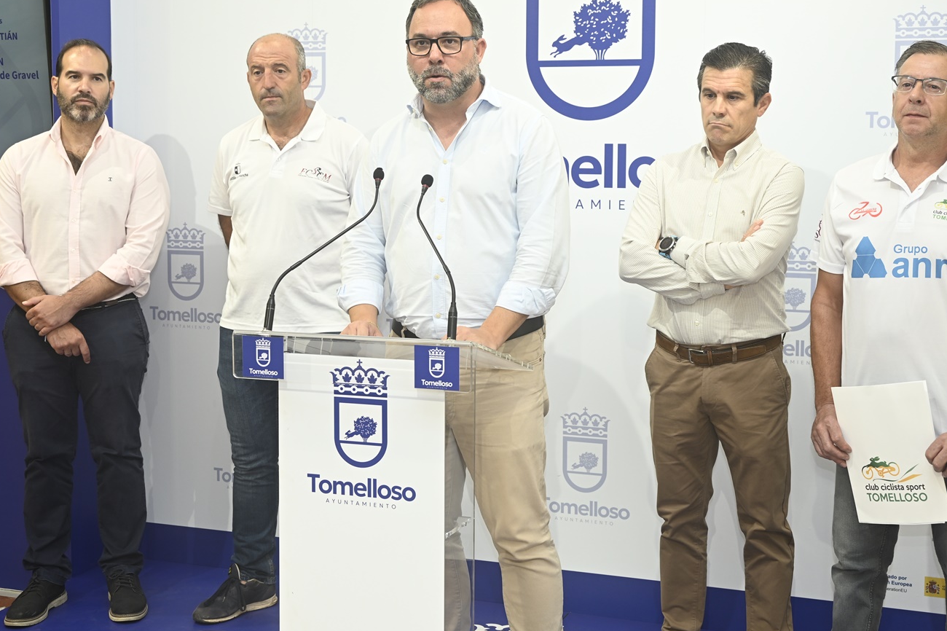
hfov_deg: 38.2
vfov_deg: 26.0
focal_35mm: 52
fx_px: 1367
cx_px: 479
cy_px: 272
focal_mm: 44
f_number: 6.3
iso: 500
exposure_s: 1/100
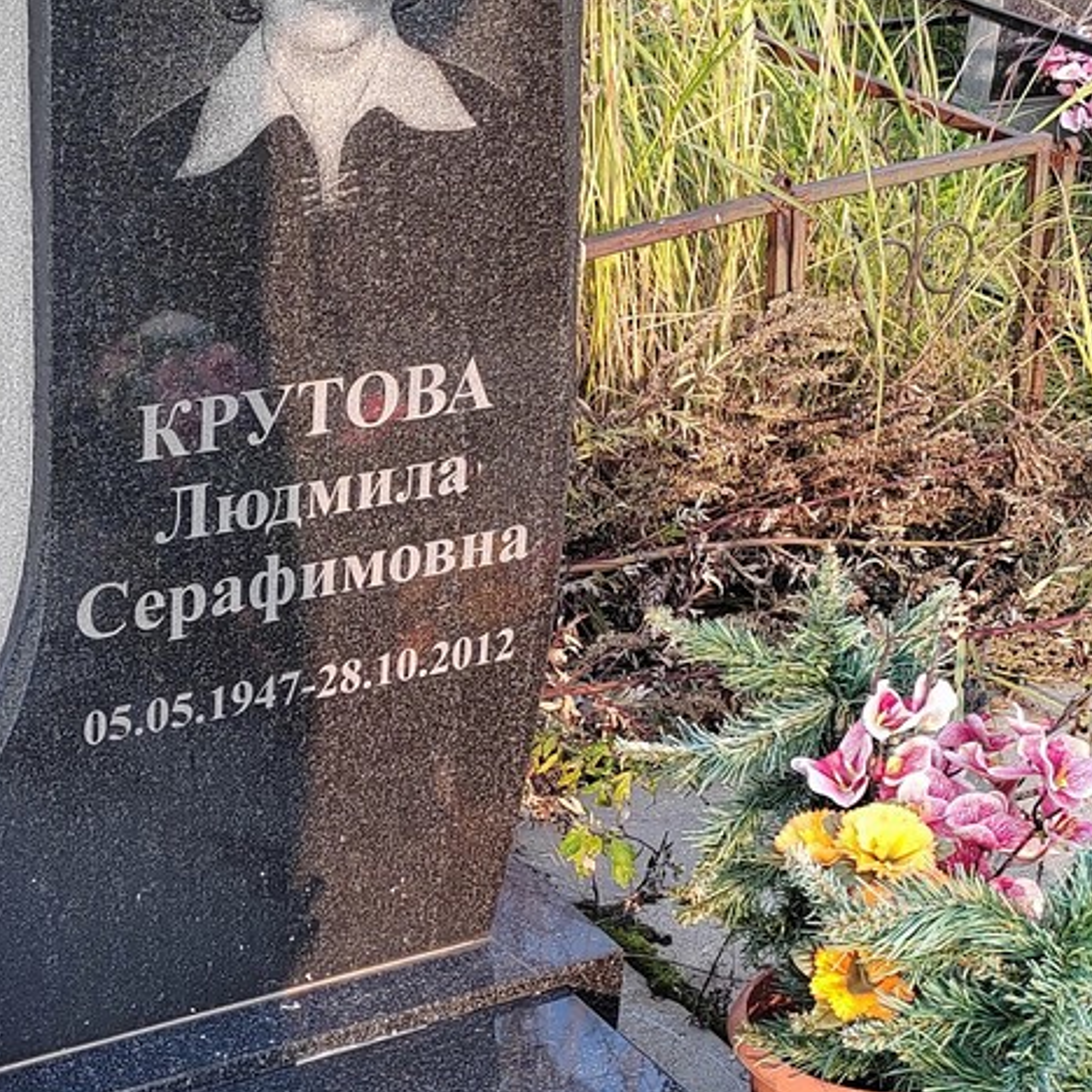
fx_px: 2748
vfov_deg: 22.4
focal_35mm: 77
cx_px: 362
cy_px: 658
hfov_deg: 22.4
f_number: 1.9
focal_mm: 5.52
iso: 100
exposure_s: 1/200
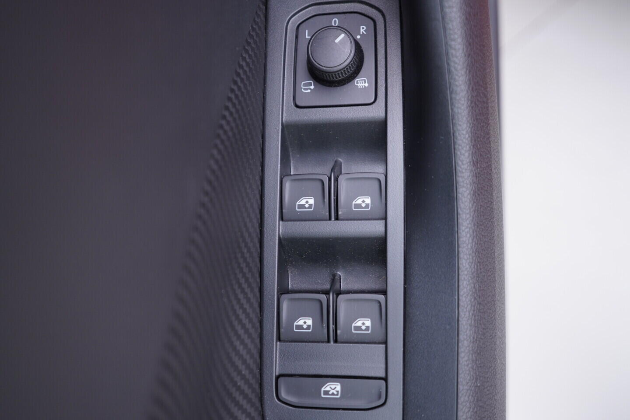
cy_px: 210
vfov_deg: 36.9
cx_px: 315
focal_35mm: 36
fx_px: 630
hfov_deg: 53.1
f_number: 2.8
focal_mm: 24
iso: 250
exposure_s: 1/40
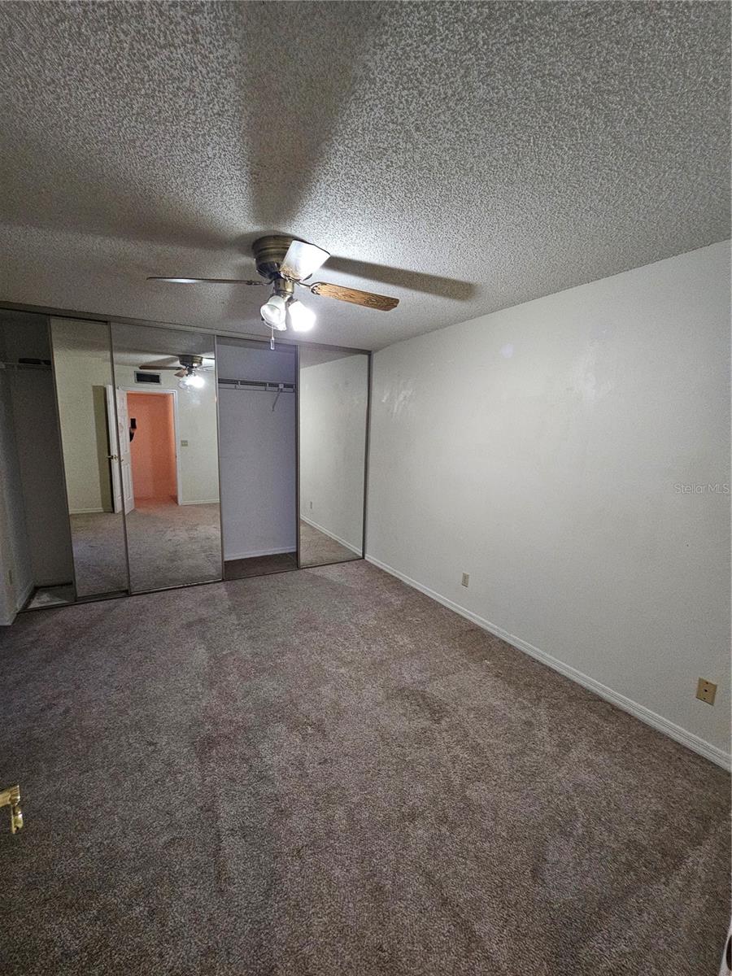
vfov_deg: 106.2
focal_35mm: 13
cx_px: 366
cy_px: 488
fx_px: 367
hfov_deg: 89.9
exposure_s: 1/30
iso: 640
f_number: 2.2
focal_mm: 2.2
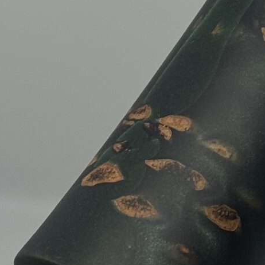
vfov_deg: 7.4
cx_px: 281
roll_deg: -6.3
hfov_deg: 7.4
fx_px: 2035
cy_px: 71
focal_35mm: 235
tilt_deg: -23.7
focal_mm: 6.76
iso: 64
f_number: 1.78
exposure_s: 1/309
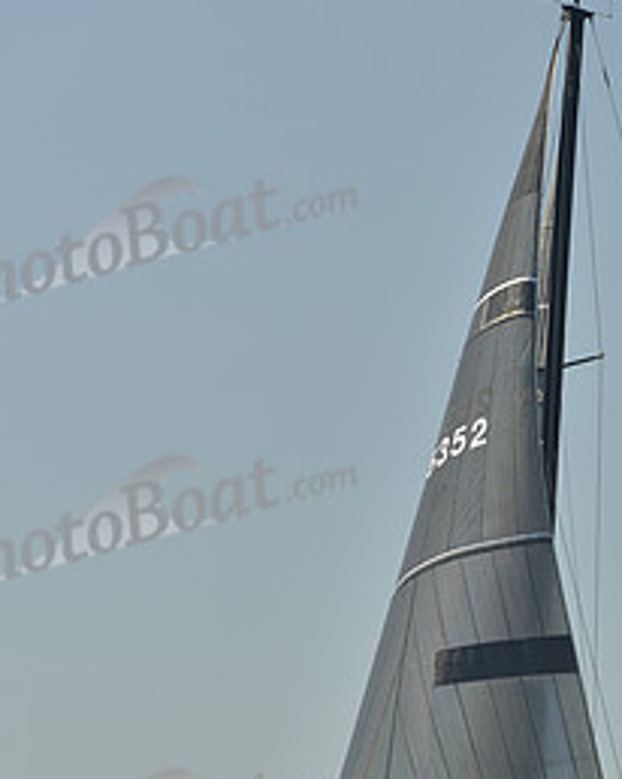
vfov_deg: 7.9
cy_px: 634
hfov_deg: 6.3
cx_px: 515
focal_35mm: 245
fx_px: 5644
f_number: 5
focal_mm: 116
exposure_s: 1/1000
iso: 200
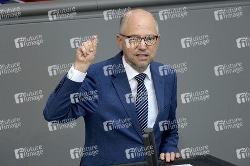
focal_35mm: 500
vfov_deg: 2.7
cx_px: 125
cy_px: 83
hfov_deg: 4.1
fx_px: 3470
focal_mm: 500
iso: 8000
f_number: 5.6
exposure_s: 1/640
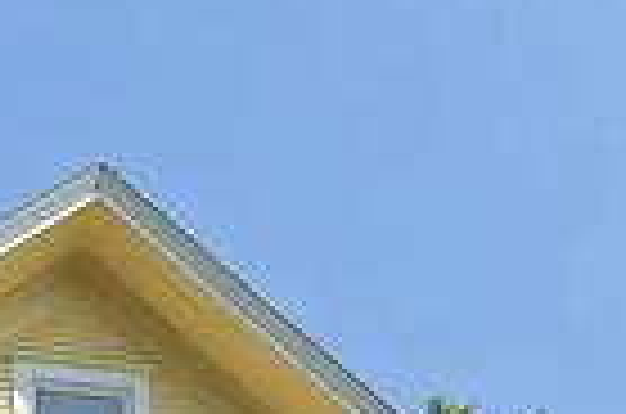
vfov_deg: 12.8
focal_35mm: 78
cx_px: -18
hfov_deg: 24.7
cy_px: 1035
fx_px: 1353
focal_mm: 2.2
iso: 100
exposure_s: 1/2961
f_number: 2.2
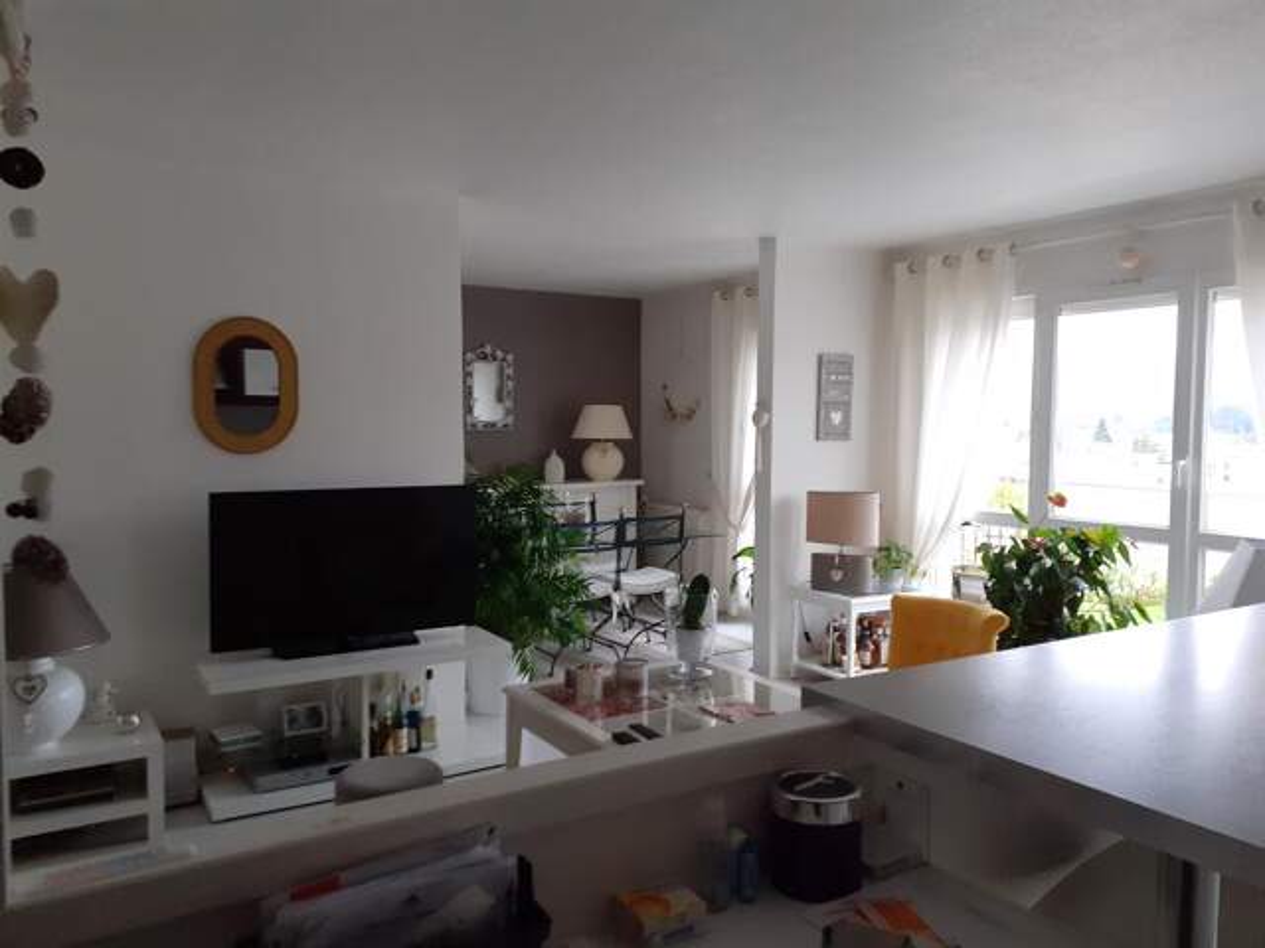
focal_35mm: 27
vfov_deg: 51.4
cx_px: 632
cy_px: 474
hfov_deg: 65.3
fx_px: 987
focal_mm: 3.6
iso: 200
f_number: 1.9
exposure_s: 1/33
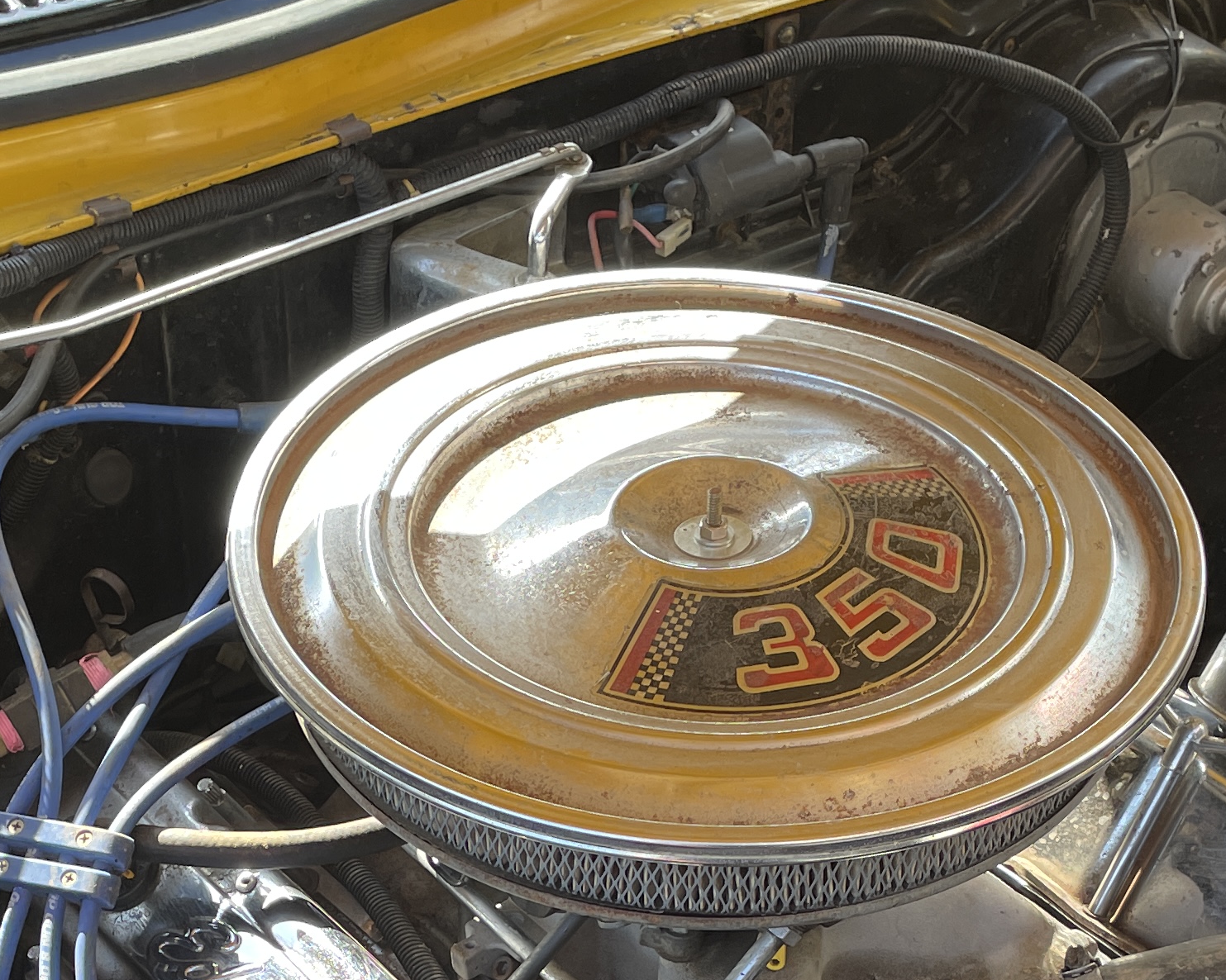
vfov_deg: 21.0
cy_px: 1098
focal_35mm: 69
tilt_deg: -49.6
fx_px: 2503
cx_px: 569
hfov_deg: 27.5
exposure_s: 1/187
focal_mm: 4.2
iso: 32
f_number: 1.6
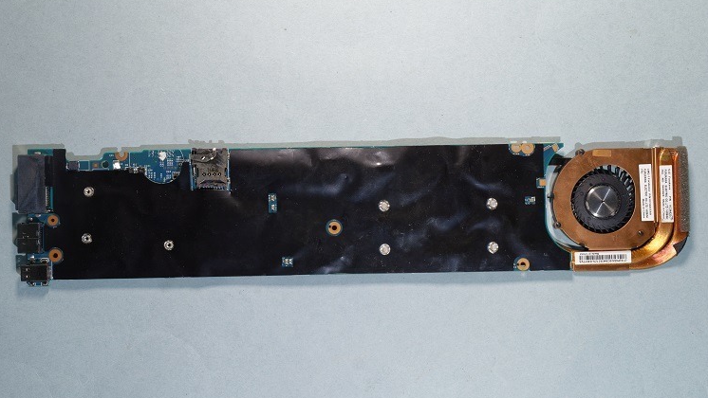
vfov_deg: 29.0
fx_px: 770
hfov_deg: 49.4
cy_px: 223
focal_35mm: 41
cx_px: 353
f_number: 8
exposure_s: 1/5
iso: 100
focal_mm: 26
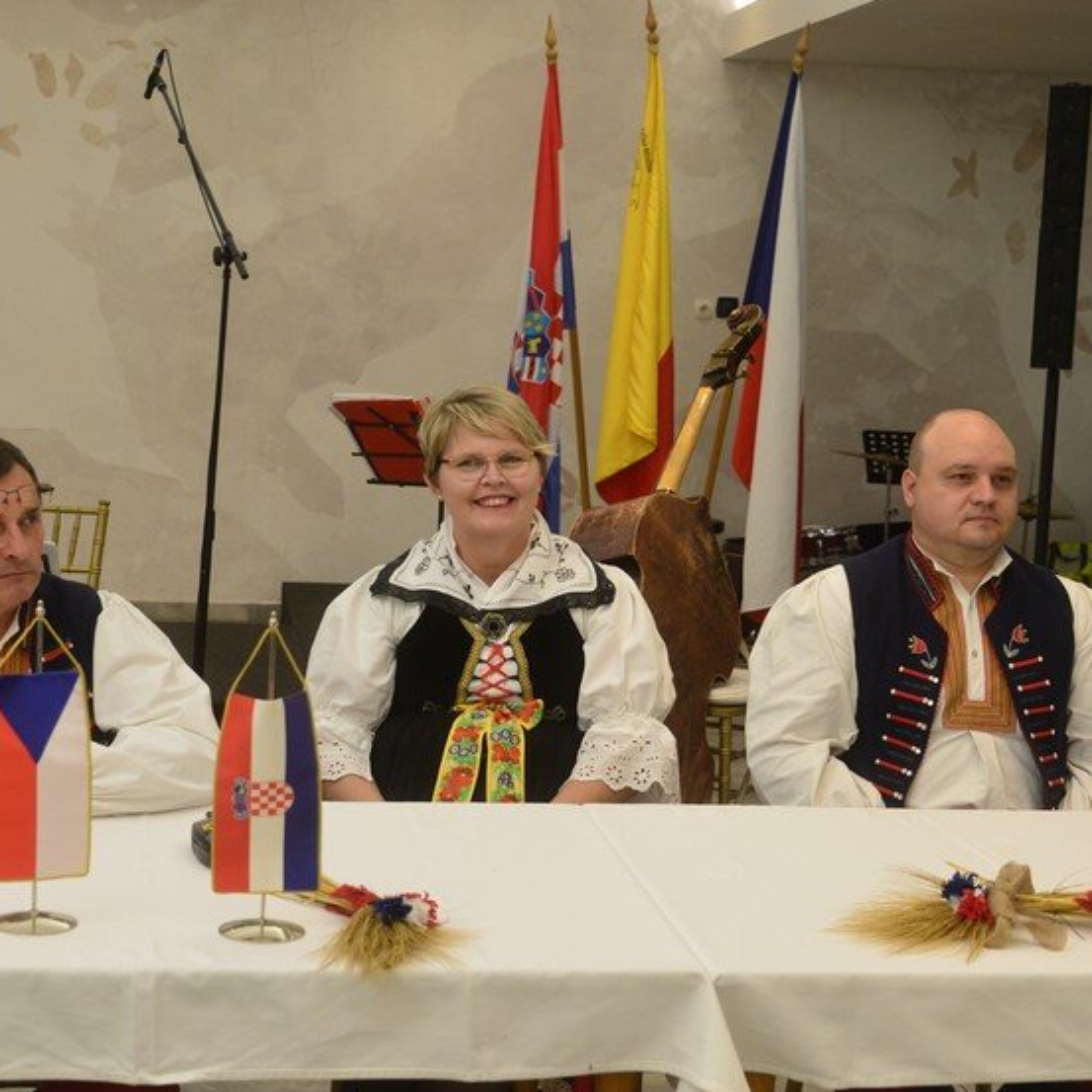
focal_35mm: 62
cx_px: 436
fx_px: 2213
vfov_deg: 27.7
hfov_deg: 27.7
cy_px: 549
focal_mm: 48
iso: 2000
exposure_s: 1/125
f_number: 5.6
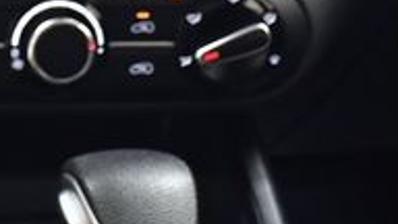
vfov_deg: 7.5
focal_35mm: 157
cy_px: -152
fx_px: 1657
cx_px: -143
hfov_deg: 13.1
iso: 1250
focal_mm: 30
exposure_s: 1/80
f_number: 4
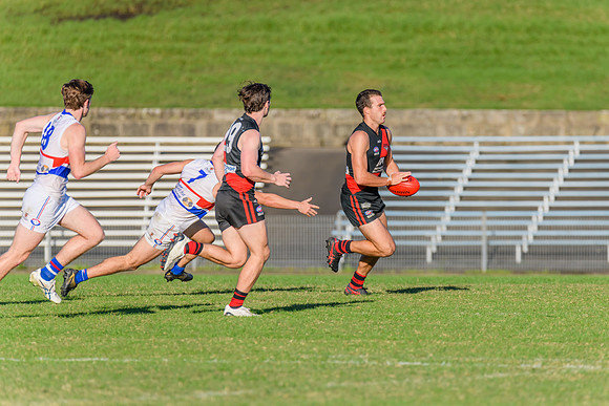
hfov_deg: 4.1
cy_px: 201
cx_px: 336
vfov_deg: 2.8
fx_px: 8435
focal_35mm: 499
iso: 800
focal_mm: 450
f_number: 8
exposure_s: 1/2000
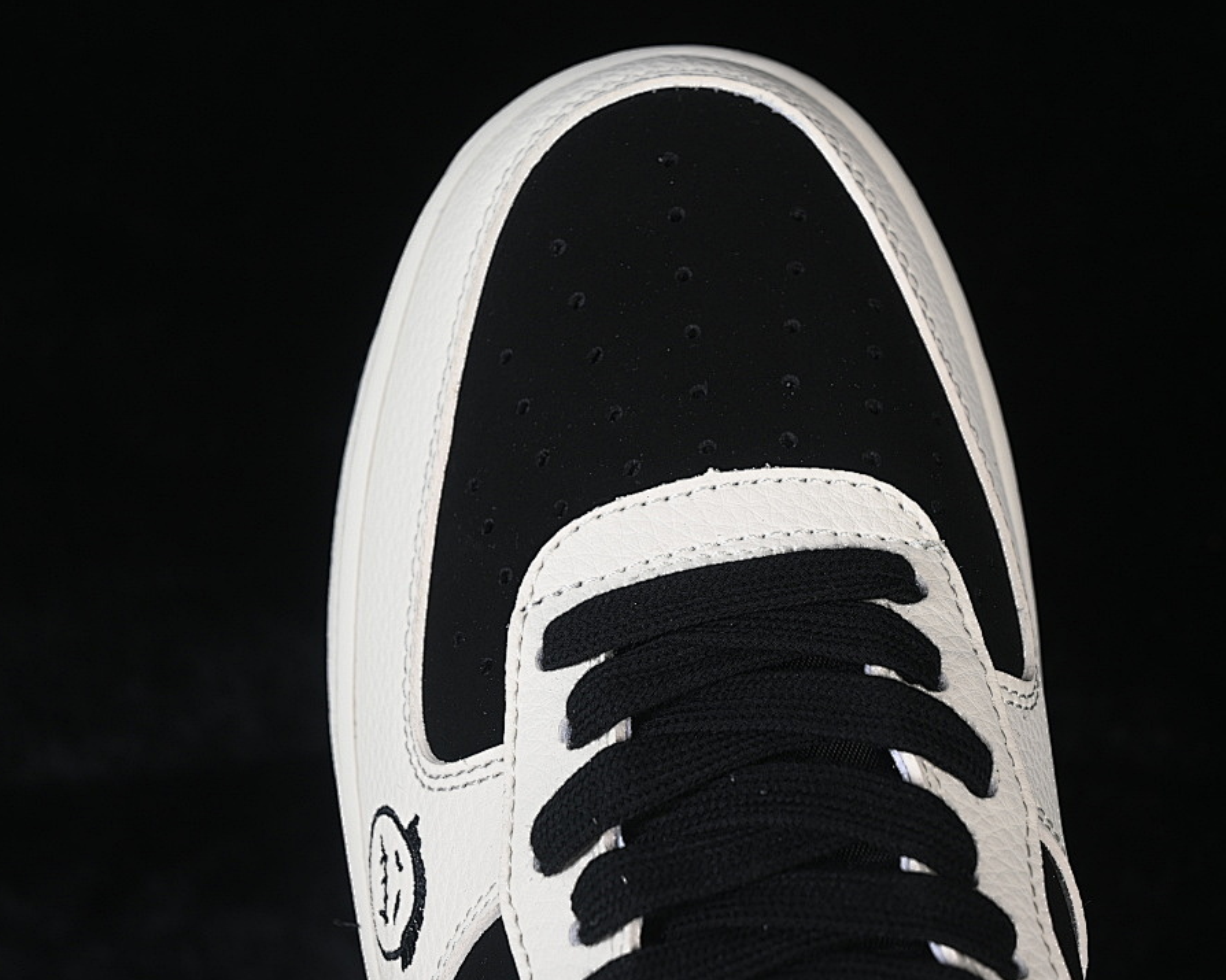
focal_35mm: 85
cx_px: 677
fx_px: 3084
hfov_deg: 22.5
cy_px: 489
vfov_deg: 18.1
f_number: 6.3
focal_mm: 50
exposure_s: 1/60
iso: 160
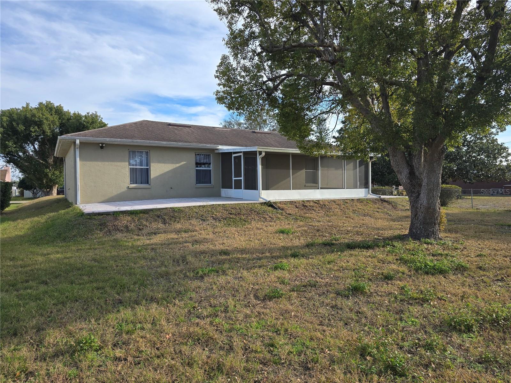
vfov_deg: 58.9
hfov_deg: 73.9
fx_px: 340
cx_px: 256
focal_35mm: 23
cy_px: 192
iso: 12
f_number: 1.7
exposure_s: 1/414
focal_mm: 6.3
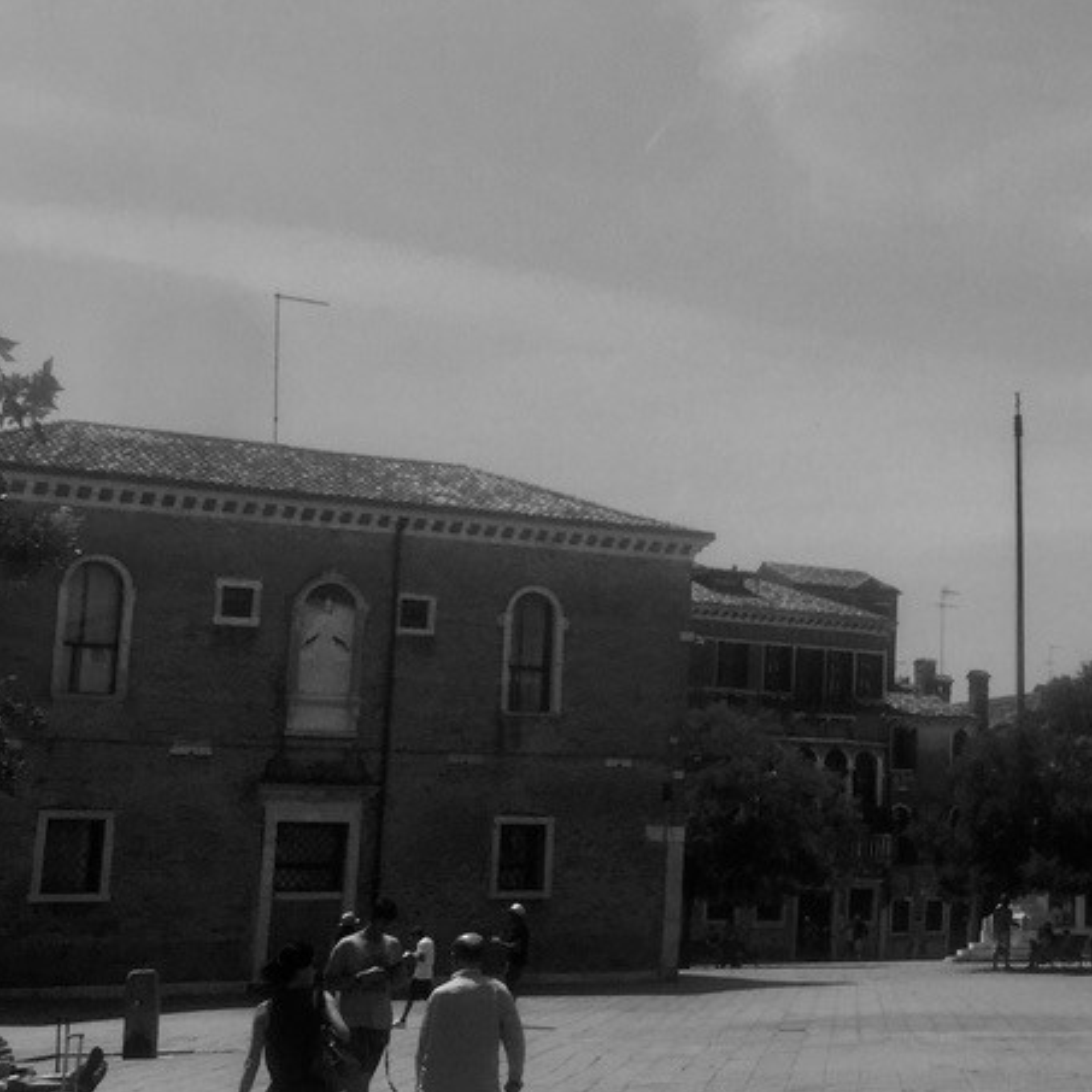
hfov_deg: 28.3
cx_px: 1015
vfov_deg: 29.5
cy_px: 610
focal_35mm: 58
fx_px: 2070
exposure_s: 1/3300
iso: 32
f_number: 2.2
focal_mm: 4.15
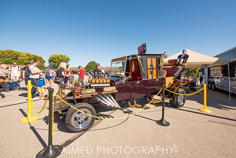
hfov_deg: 98.6
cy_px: 74
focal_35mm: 15
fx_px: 101
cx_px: 128
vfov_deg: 75.8
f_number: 5.6
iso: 100
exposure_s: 1/1000
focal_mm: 14
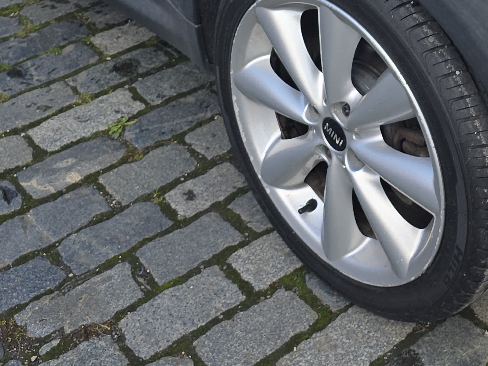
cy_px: -179
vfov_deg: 17.8
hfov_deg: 25.9
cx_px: 377
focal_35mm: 74
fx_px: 1043
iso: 12
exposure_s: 1/279
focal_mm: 6.3
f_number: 1.7
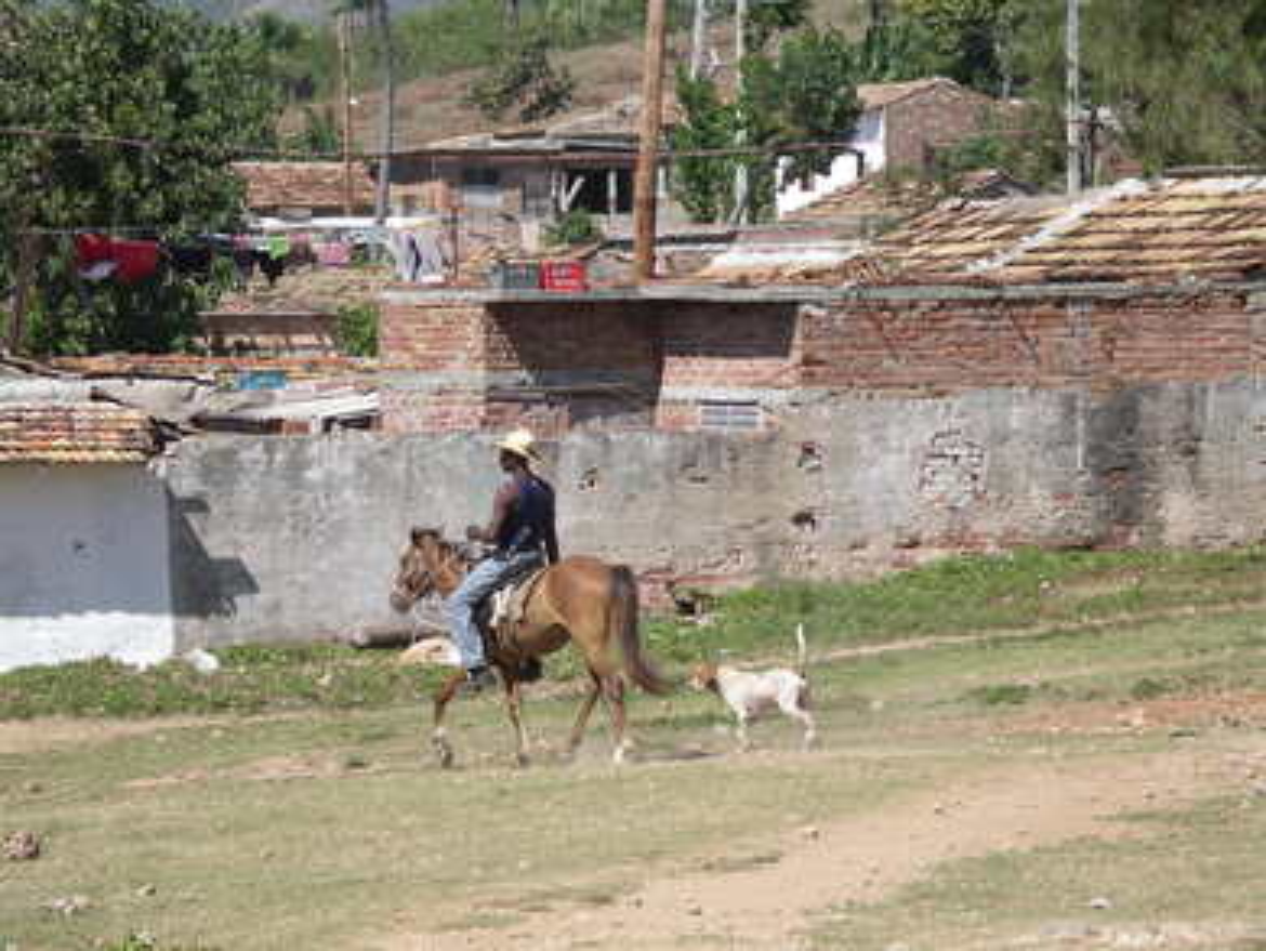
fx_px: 6843
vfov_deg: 8.0
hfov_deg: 10.6
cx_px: 633
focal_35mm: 187
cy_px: 476
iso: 80
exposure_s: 1/320
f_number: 5.6
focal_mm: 39
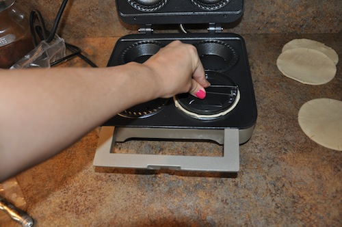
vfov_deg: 41.6
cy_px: 114
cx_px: 171
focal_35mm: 32
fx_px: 299
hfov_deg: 59.6
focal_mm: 21
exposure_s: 1/60
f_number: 3.8
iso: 800
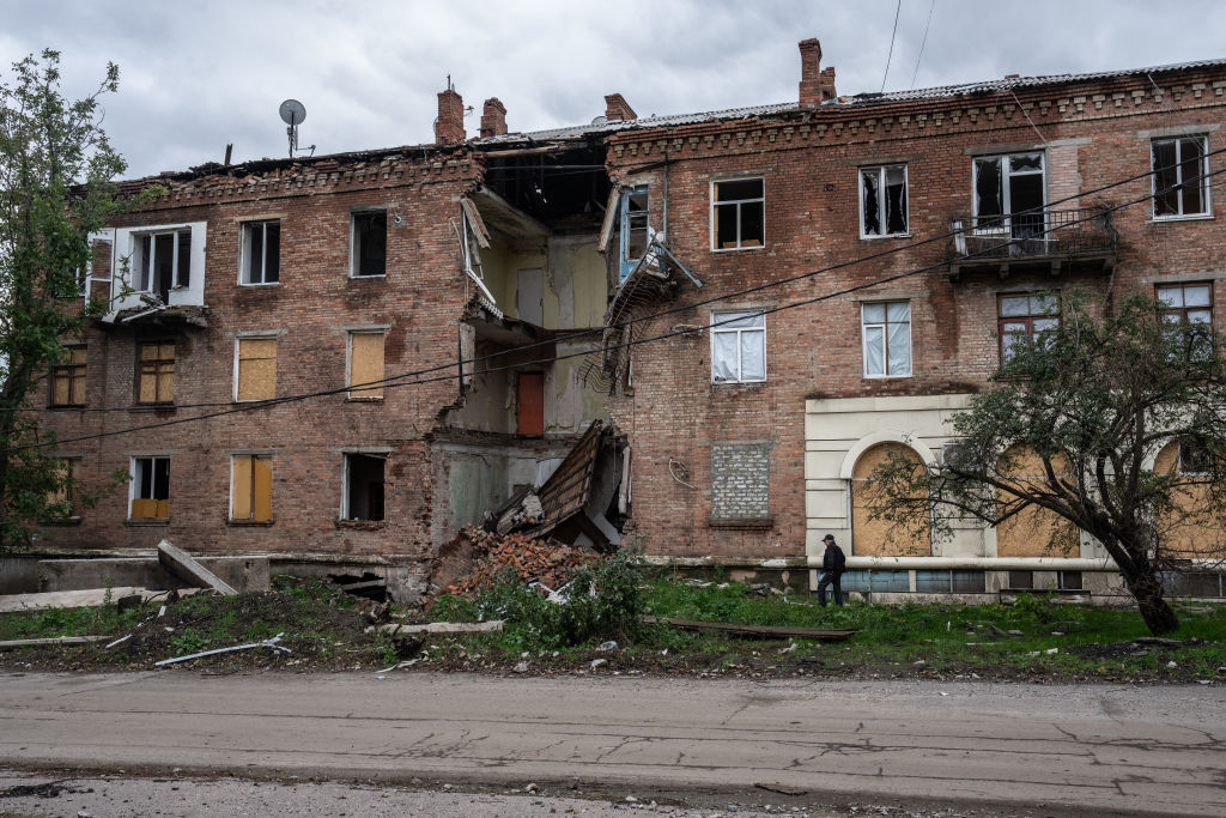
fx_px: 1124
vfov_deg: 40.0
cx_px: 613
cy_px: 409
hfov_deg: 57.2
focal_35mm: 33
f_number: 6.3
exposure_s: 1/1250
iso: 1600
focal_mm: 33
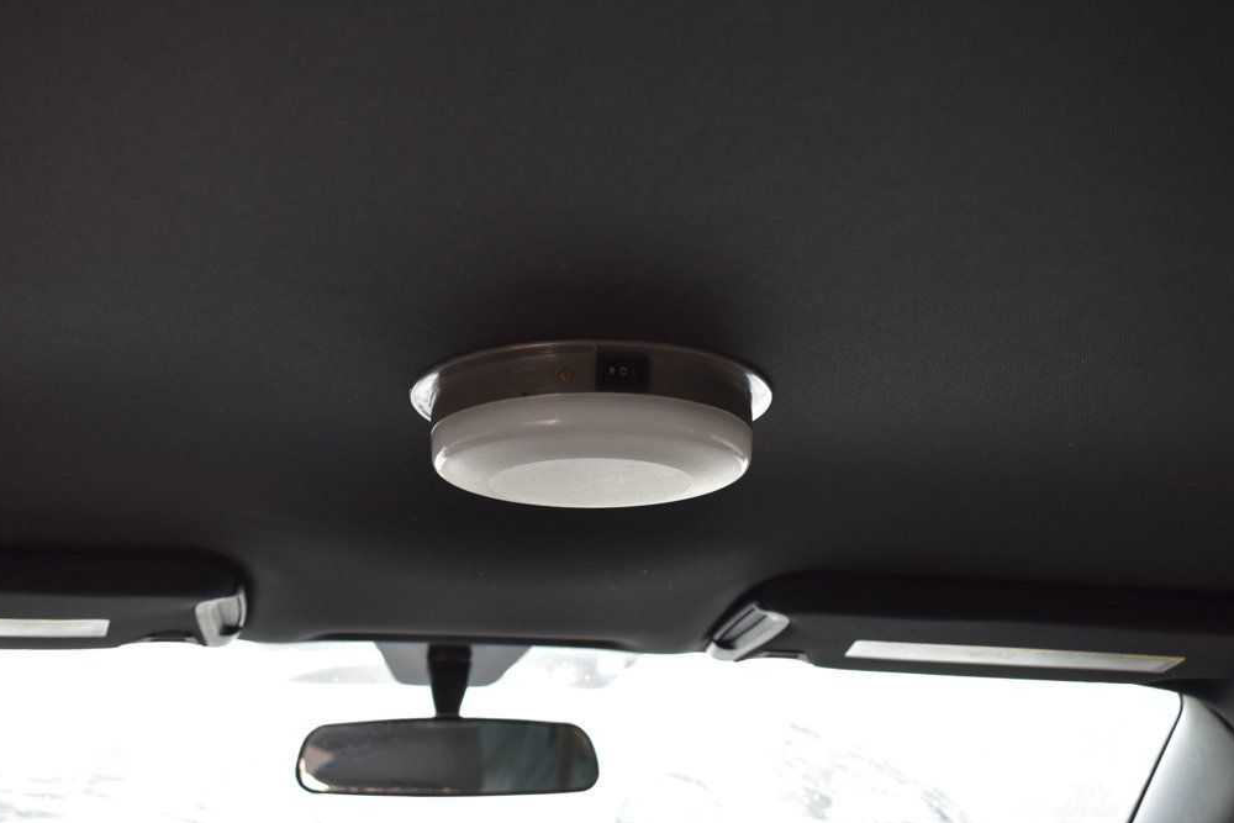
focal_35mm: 43
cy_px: 418
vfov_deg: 31.2
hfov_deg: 45.4
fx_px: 1474
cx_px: 615
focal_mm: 28
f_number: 6.3
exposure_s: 1/15
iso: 400
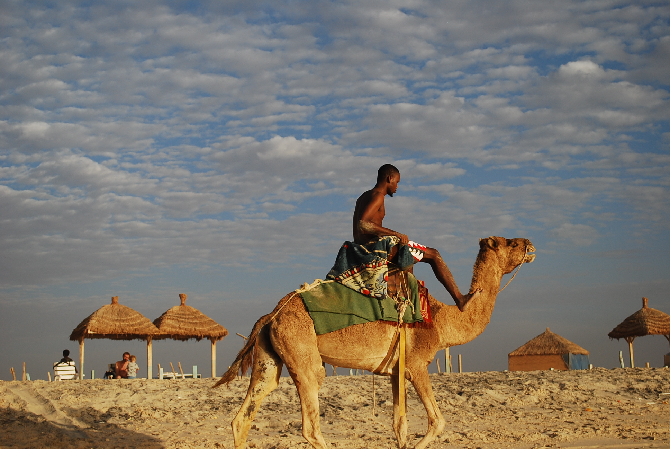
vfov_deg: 22.7
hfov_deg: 33.4
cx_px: 335
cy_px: 224
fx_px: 1118
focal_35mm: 60
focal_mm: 40
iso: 200
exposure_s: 1/1250
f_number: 5.3
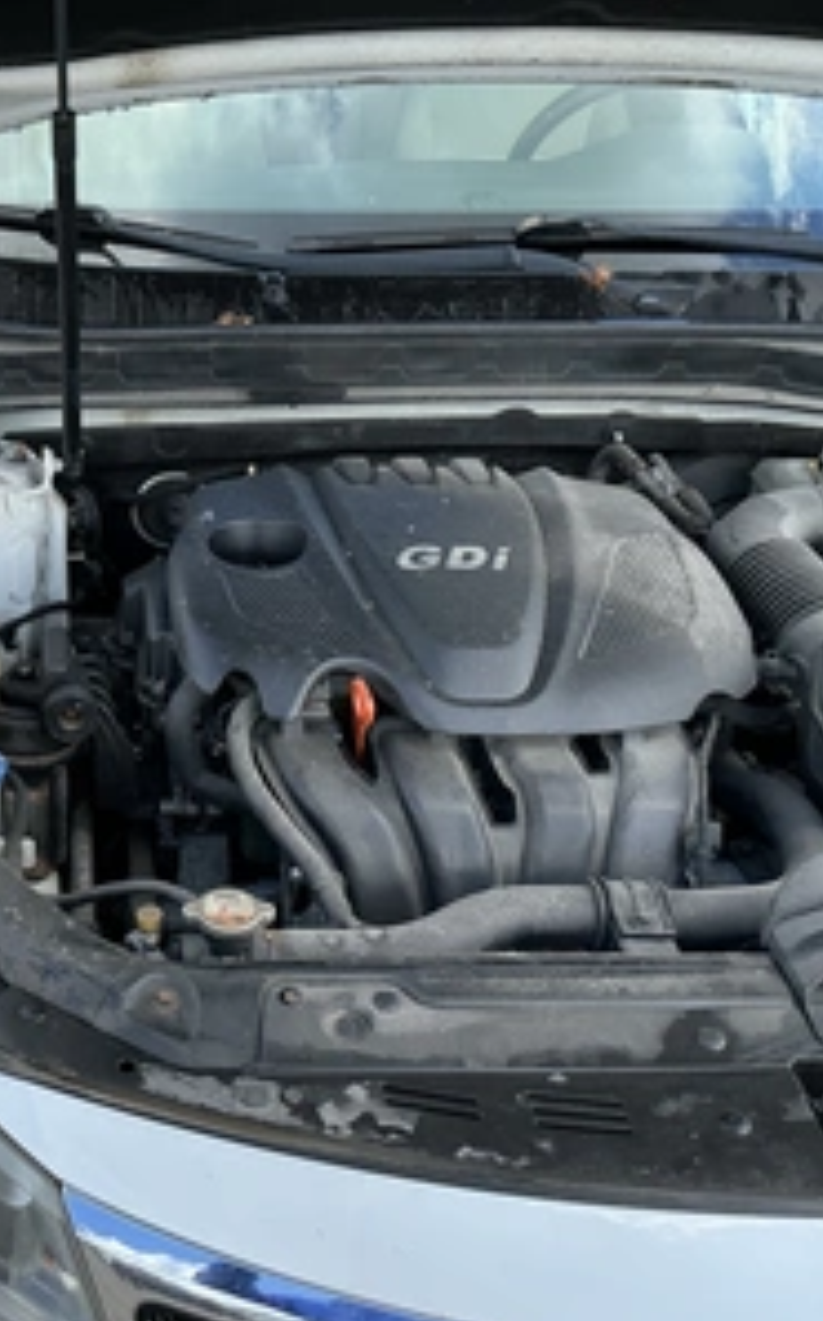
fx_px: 1439
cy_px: 663
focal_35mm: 40
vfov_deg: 49.3
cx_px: 116
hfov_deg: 30.8
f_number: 1.8
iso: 25
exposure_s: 1/348
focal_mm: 3
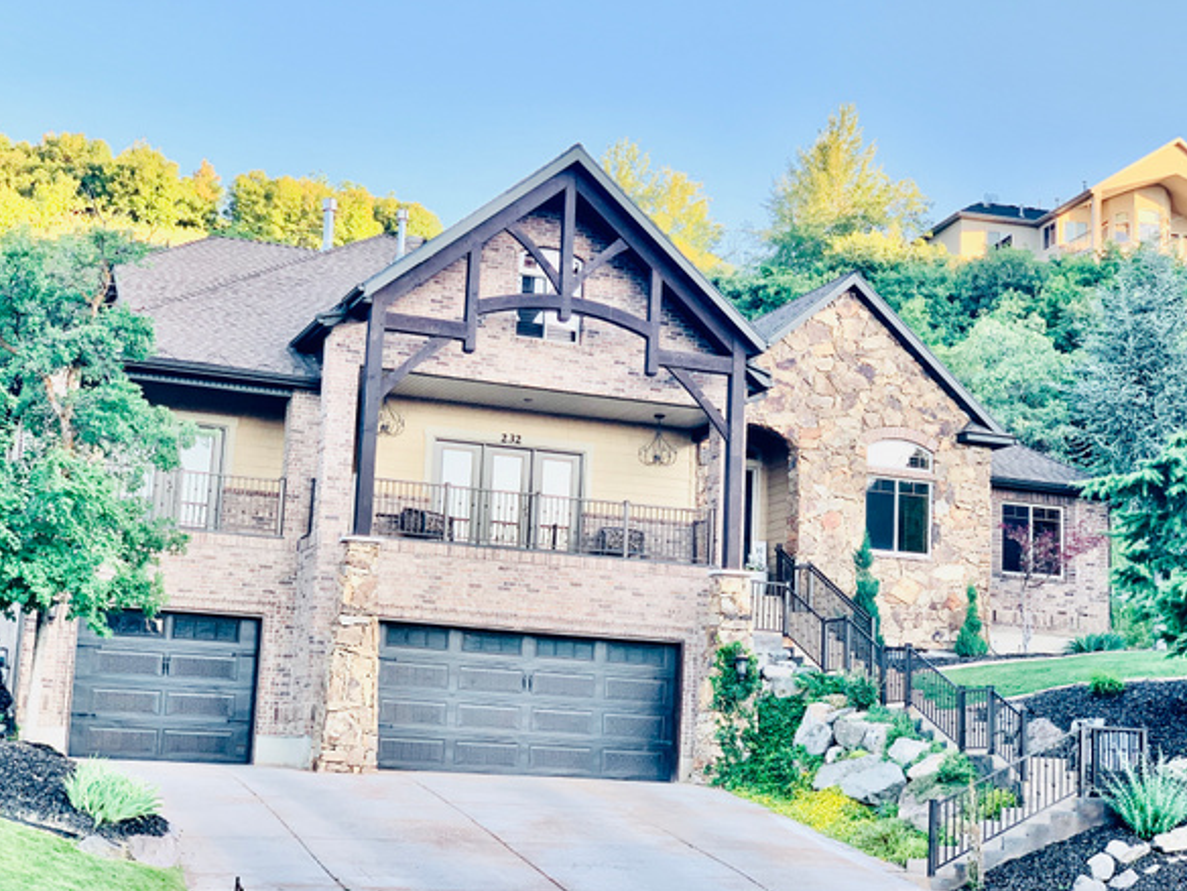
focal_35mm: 57
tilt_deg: +12.1
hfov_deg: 33.8
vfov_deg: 25.7
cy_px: 462
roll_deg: -2.1
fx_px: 1955
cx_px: 622
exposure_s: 1/122
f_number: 2.4
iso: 25
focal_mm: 6
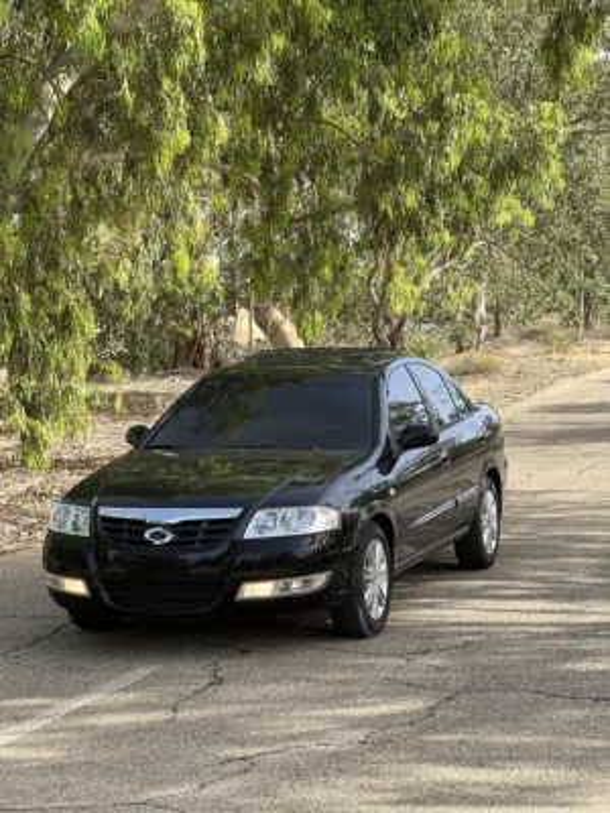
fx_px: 1809
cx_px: 305
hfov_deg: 19.1
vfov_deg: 25.3
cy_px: 406
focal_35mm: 77
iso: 20
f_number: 2.8
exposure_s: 1/142
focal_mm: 9
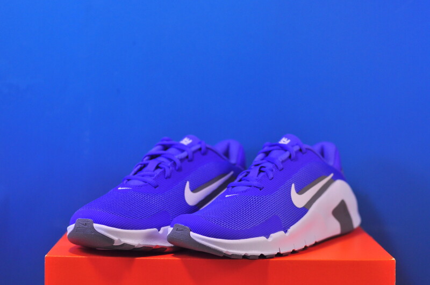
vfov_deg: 18.1
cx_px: 215
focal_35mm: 75
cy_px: 142
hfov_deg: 27.0
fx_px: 895
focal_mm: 50
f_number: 2.5
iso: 250
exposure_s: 1/320
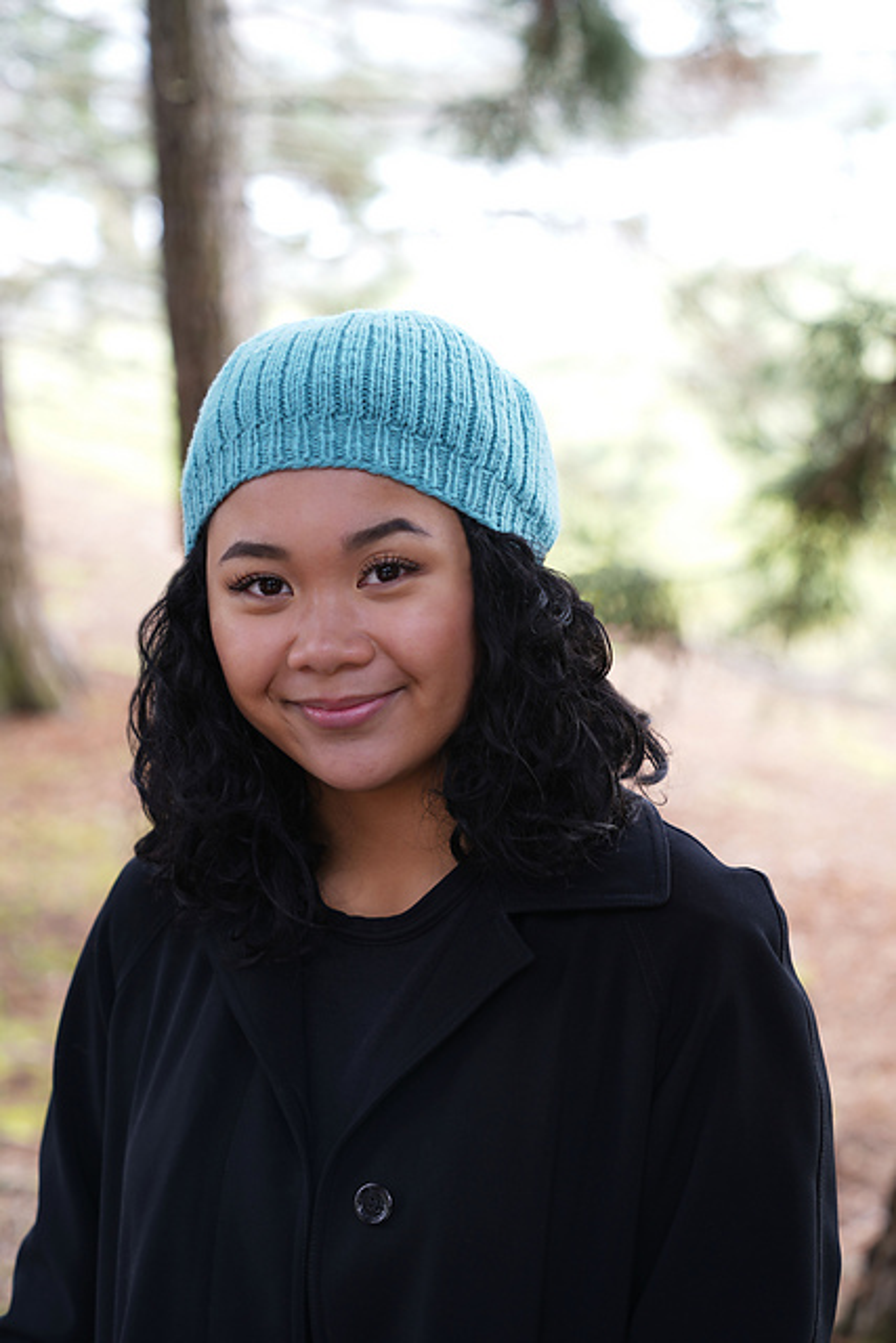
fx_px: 2612
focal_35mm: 70
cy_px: 672
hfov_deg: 19.5
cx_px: 448
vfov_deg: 28.8
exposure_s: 1/20
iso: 80
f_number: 4
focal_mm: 70
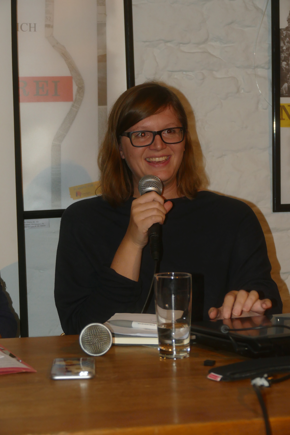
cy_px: 218
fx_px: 1112
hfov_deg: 14.9
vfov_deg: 22.1
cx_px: 145
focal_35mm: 92
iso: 800
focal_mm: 33.51
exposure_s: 1/60
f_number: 3.8
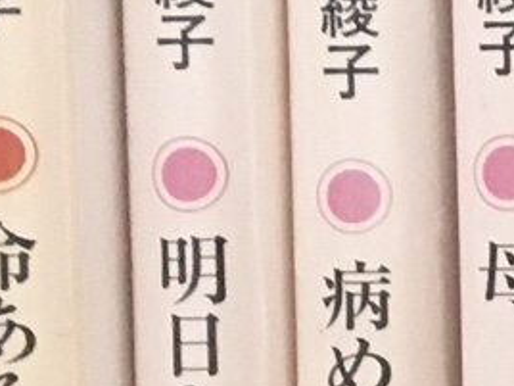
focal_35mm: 218
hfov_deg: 7.4
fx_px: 3237
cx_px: 1787
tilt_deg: -0.9
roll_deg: -0.2
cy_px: 296
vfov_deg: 6.8
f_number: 2.2
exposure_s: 1/30
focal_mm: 4.15
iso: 125
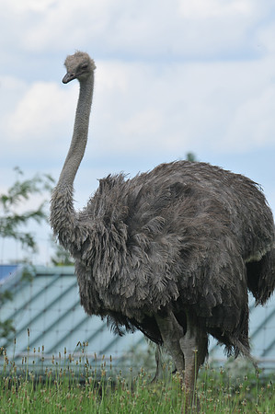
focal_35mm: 330
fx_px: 3790
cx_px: 138
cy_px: 207
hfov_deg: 4.2
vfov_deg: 6.3
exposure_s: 1/320
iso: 200
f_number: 9
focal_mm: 220
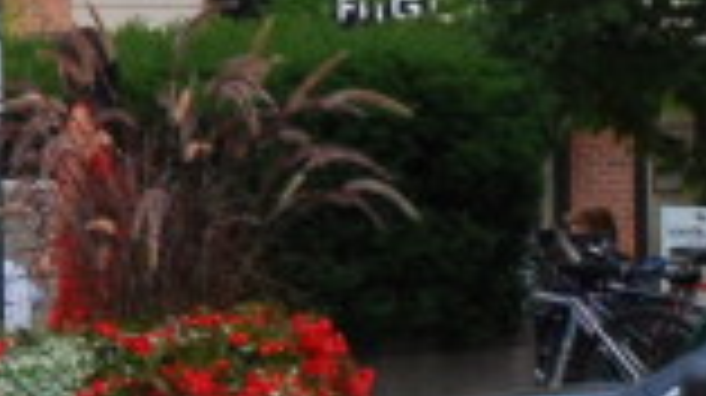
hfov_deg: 5.3
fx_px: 7313
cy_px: -353
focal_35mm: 391
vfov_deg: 3.1
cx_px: -1264
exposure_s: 1/320
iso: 400
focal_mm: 38
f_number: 10
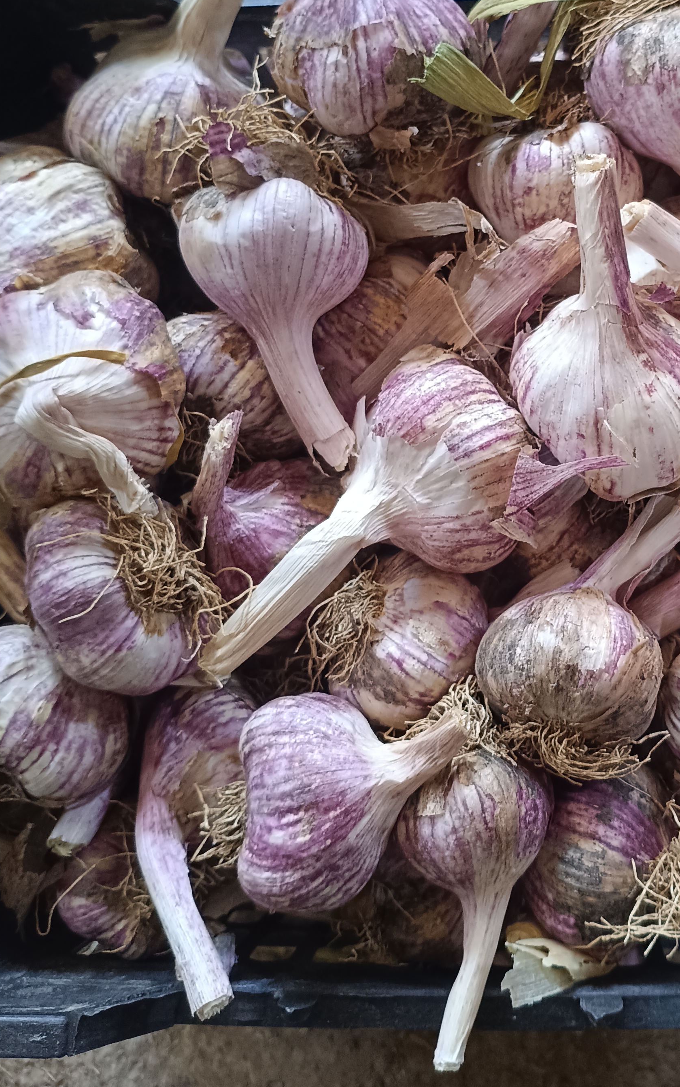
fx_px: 1245
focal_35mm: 42
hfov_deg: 29.6
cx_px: 571
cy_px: 404
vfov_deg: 46.8
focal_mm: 4.94
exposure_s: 1/33.3
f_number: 1.5
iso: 610
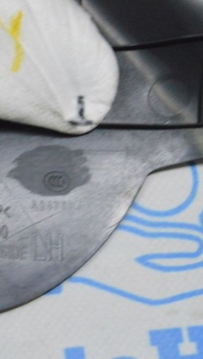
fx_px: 1249
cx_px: -43
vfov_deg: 16.4
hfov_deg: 9.2
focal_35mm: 131
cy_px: 180
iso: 6400
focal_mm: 55
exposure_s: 1/20
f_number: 20
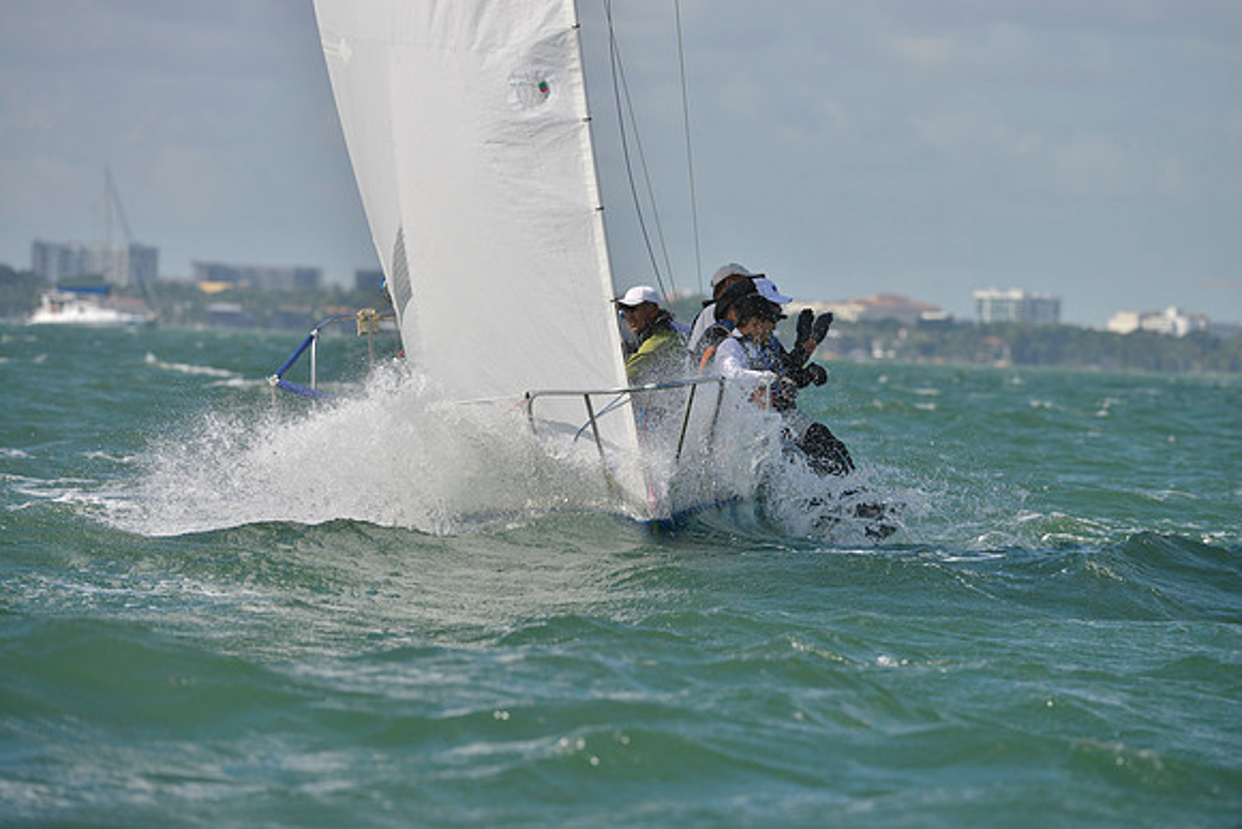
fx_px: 10352
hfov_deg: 6.9
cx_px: 621
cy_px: 414
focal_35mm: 300
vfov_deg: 4.6
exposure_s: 1/1600
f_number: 7.1
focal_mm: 300
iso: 280
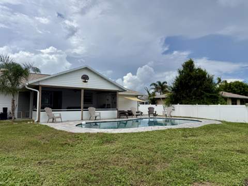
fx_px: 172
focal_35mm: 24
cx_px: 124
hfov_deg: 71.7
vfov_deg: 56.7
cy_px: 93
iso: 80
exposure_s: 1/10309
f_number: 1.78
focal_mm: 6.76
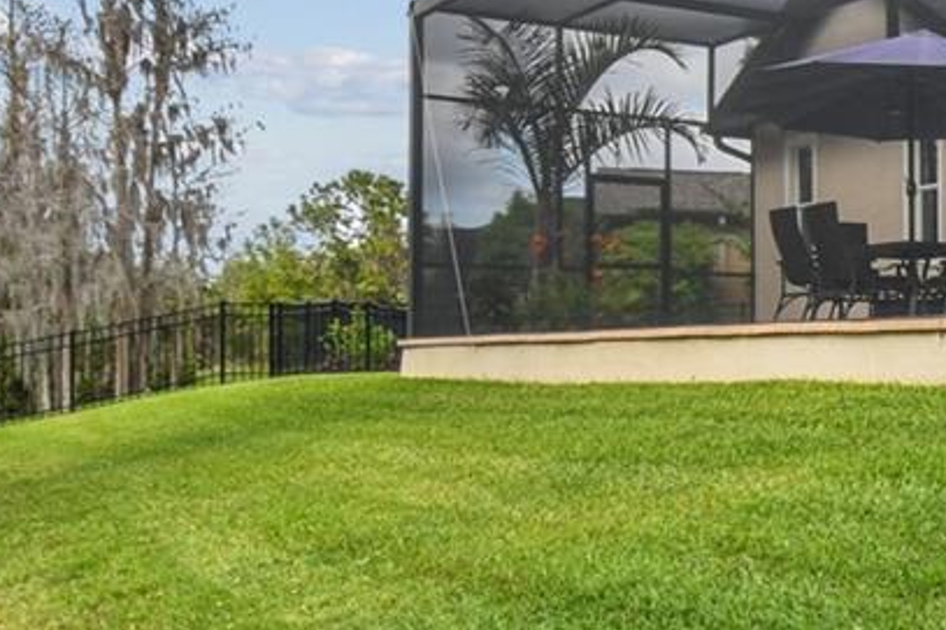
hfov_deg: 26.0
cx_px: 1383
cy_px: 346
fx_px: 1550
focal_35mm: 59
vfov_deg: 23.0
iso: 100
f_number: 7.1
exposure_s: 1/40
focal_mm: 10
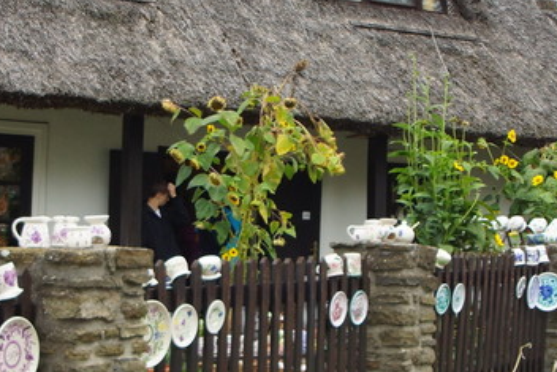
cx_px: 274
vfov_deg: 14.9
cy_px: 243
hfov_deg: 22.1
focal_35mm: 92
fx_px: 1424
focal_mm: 24
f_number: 4.5
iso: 400
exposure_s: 1/250
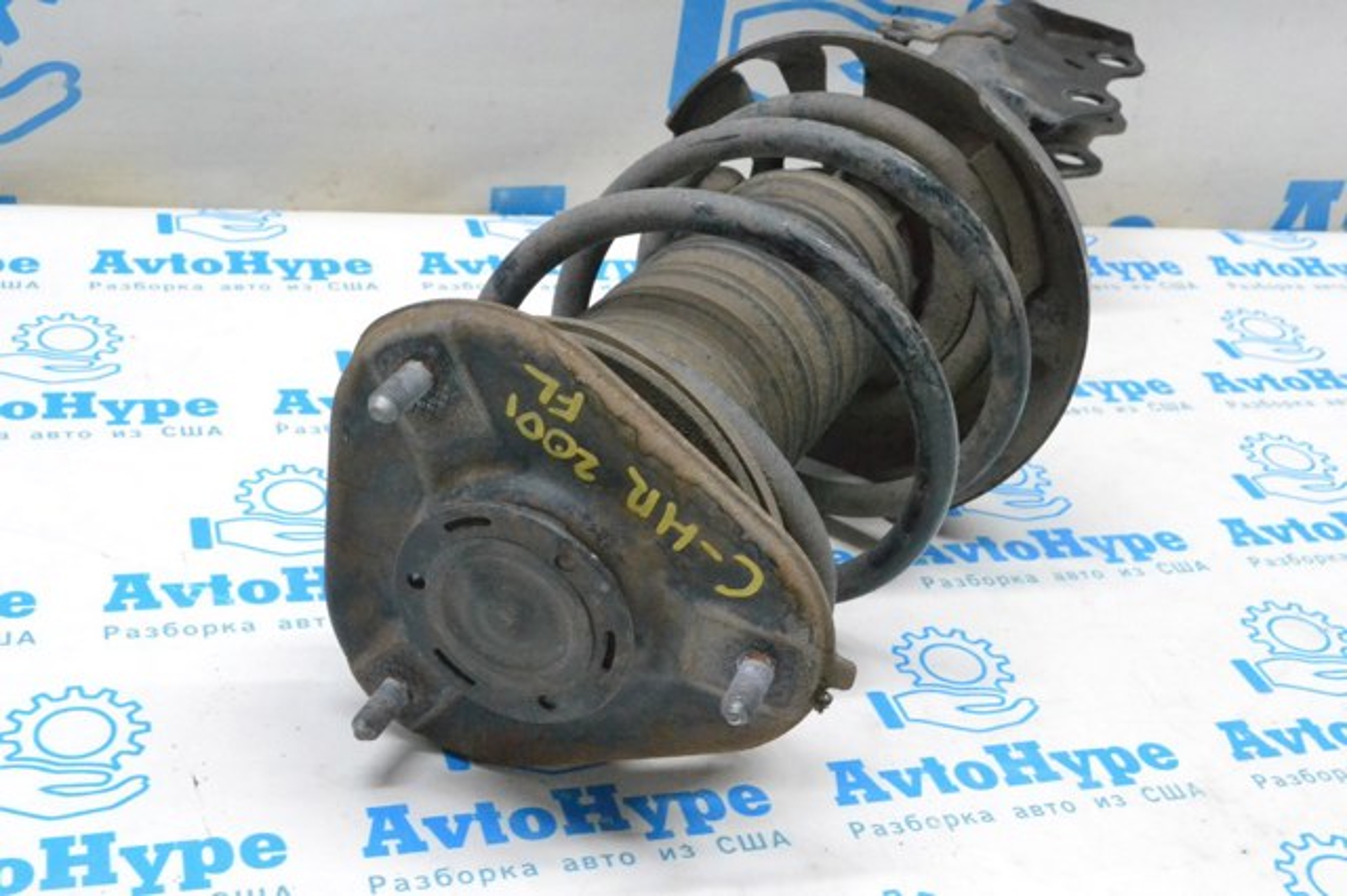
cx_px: 674
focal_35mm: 48
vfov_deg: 28.0
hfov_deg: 41.1
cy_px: 448
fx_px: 1795
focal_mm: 32
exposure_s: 1/100
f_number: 11
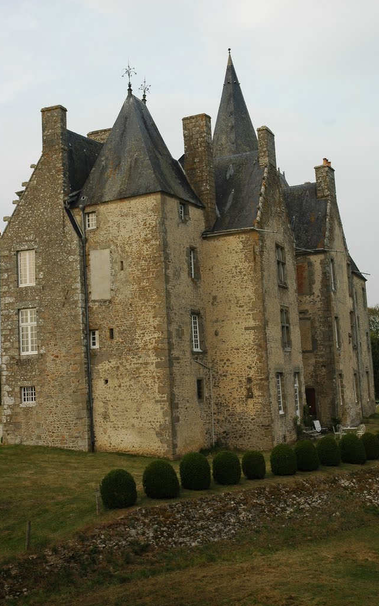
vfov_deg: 42.2
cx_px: 187
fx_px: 785
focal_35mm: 48
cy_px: 303
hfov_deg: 27.1
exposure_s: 1/100
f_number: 9
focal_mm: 31
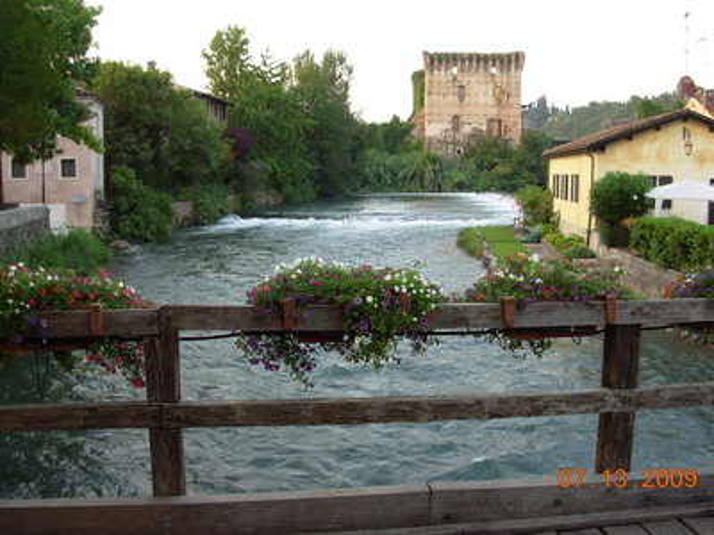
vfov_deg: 37.7
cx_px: 357
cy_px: 268
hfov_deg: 49.0
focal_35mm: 38
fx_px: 784
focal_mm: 6.3
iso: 50
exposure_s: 1/65.9
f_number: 2.9
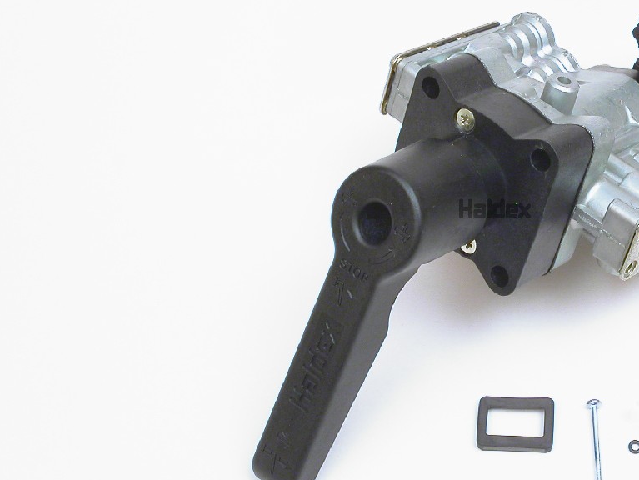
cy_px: 208
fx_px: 1588
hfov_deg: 22.5
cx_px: 494
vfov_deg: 17.2
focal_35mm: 86
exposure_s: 1.5
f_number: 6.7
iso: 100
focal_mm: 11.3
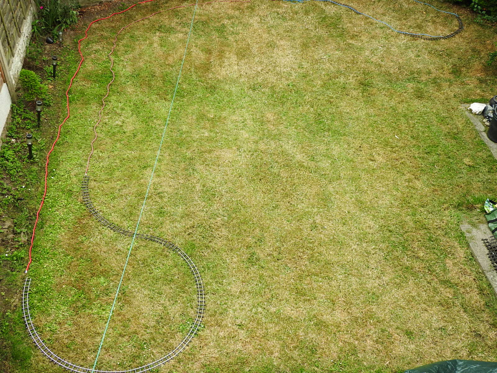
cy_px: 186
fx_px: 503
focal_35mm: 35
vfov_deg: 40.7
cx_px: 248
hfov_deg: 52.6
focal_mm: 6.3
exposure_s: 1/200
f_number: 3.8
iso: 100
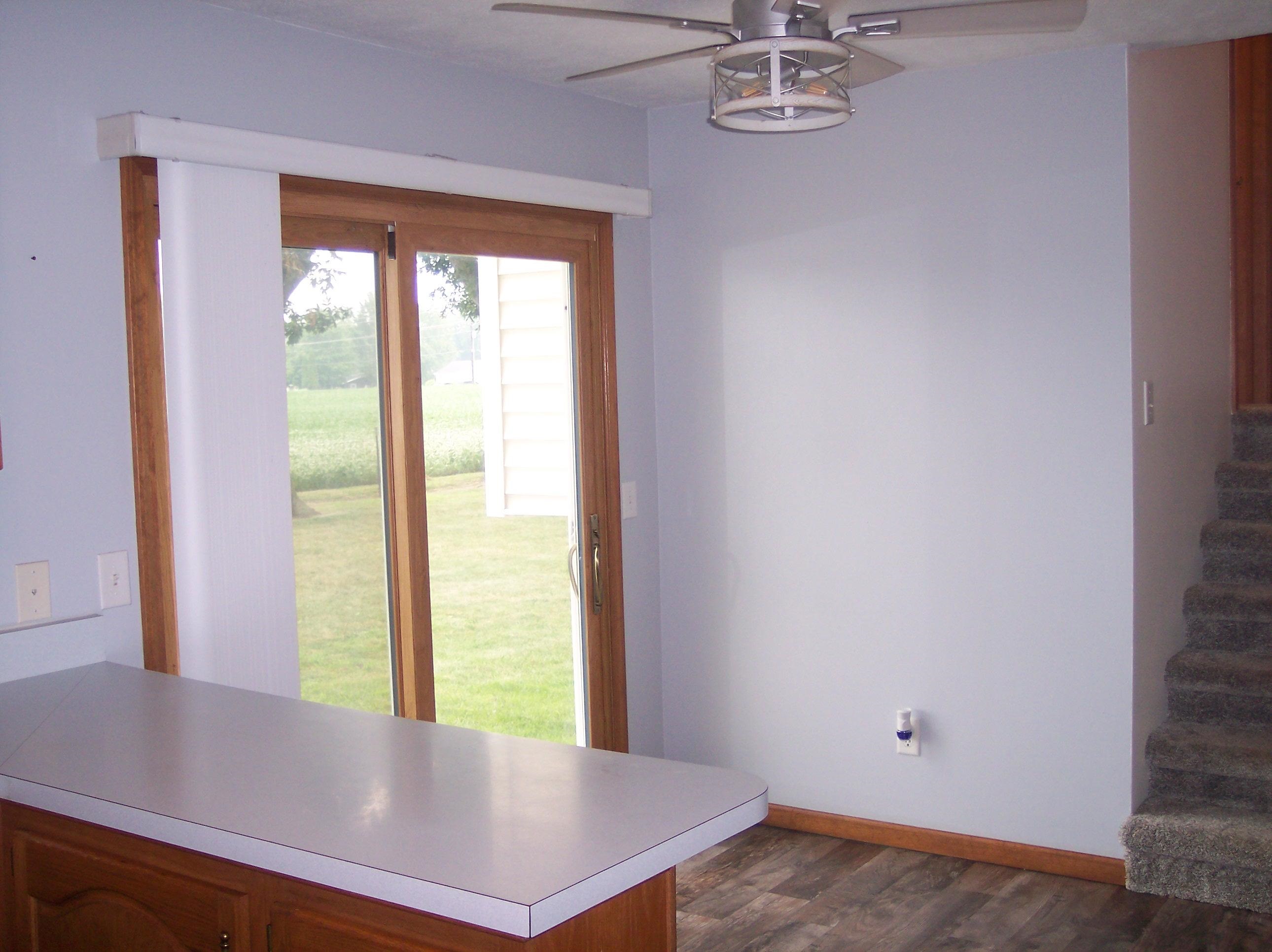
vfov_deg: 37.7
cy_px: 476
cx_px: 636
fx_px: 1396
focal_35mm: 38
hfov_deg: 49.0
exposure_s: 1/90
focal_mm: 8
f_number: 2.8
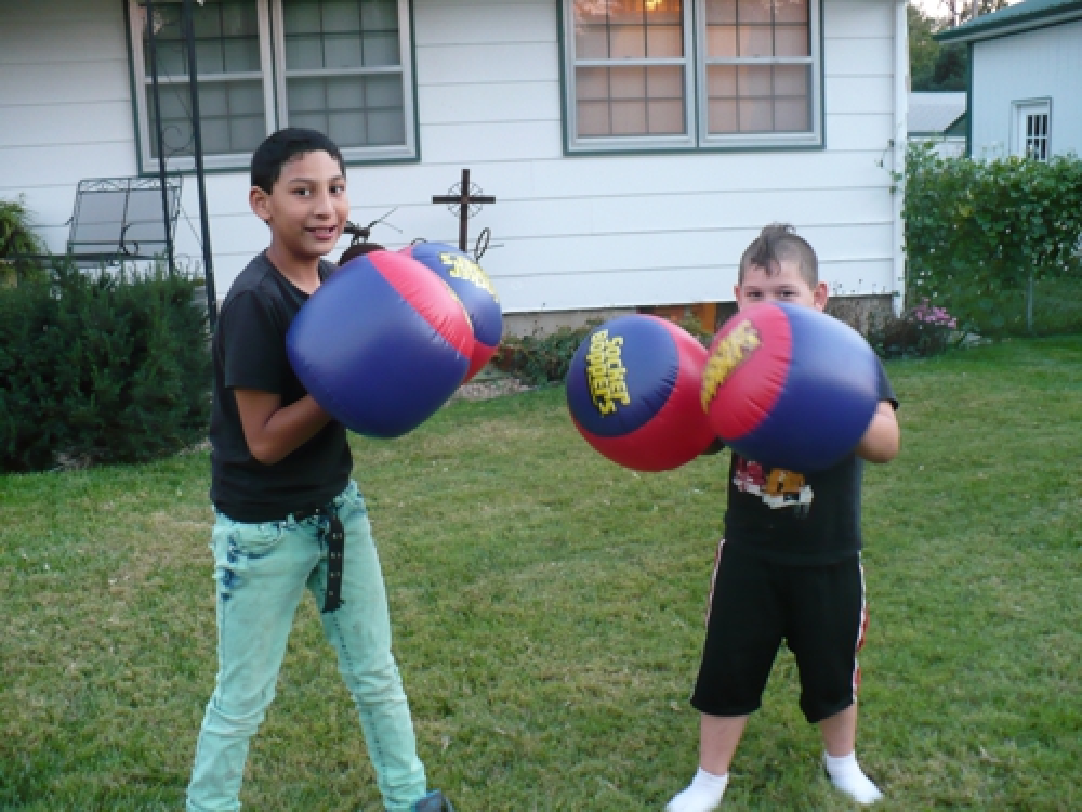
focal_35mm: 37
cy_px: 406
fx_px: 1157
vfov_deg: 38.7
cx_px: 541
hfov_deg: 50.1
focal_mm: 6.1
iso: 200
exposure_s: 1/8
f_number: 2.8
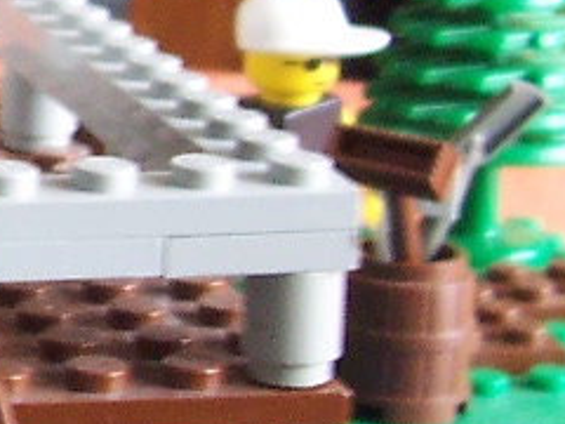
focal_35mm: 185
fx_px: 3020
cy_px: 64
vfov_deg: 8.0
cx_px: -506
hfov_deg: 10.0
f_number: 2.8
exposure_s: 1/8
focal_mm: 5.6
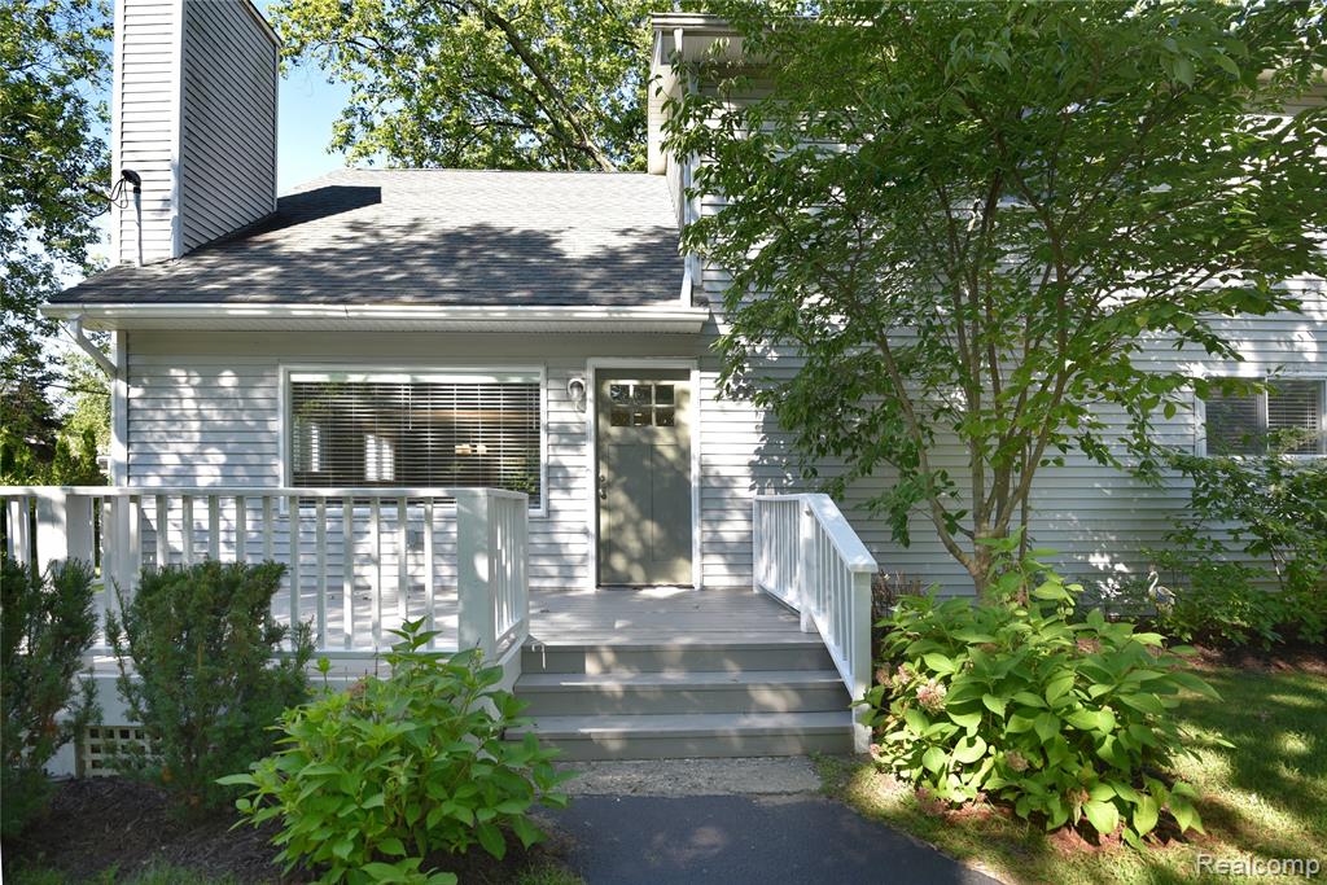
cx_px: 664
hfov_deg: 93.3
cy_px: 442
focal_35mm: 17
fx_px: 627
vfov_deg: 70.5
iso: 125
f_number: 5
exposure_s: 1/100
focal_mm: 17
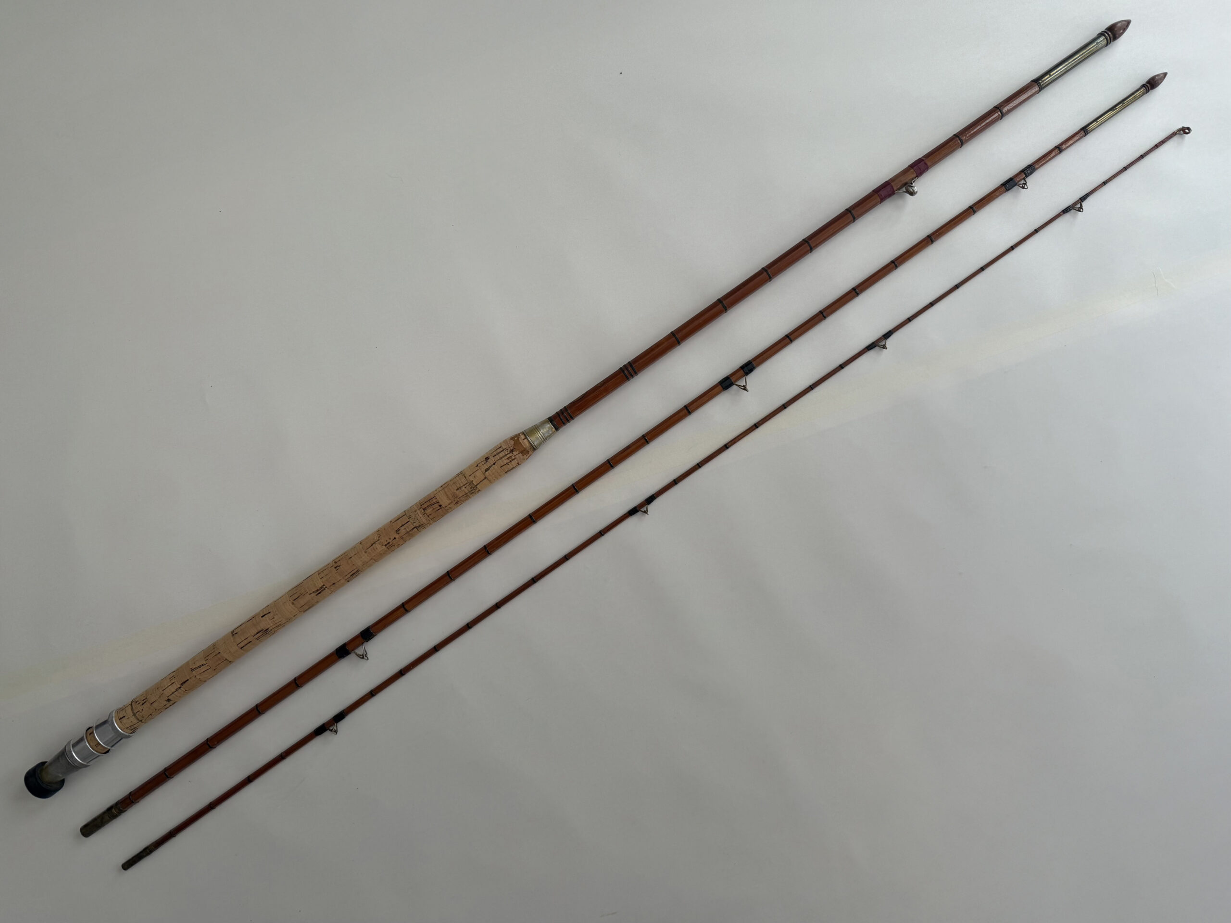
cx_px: 616
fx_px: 853
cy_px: 462
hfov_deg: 71.6
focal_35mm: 24
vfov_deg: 56.8
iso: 100
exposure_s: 1/796
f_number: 1.78
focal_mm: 6.76
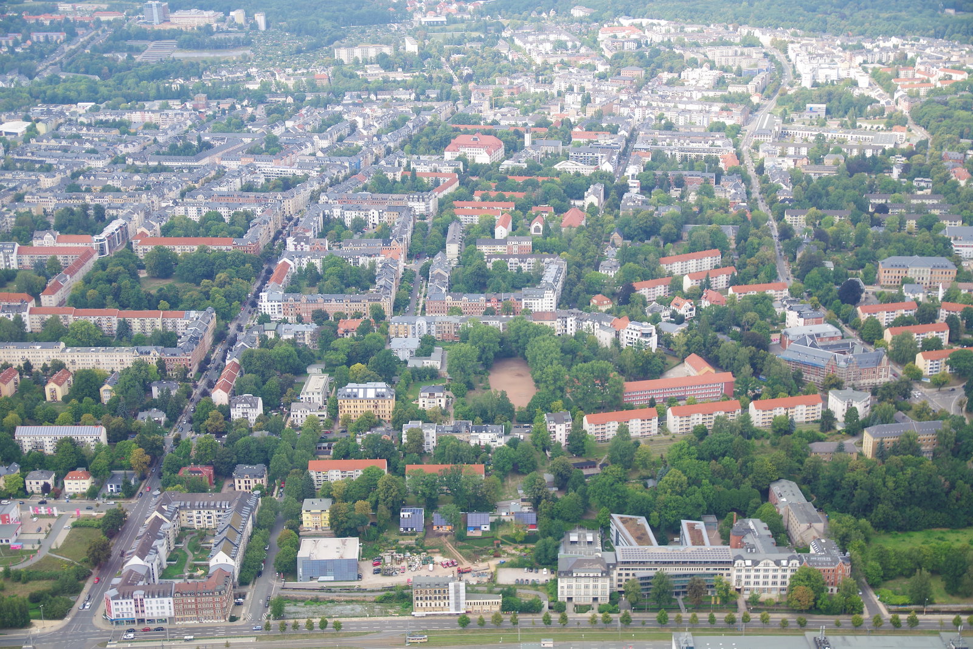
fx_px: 1257
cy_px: 324
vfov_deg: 28.9
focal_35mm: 46
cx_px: 486
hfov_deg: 42.3
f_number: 3.2
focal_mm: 31
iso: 100
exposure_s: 1/500
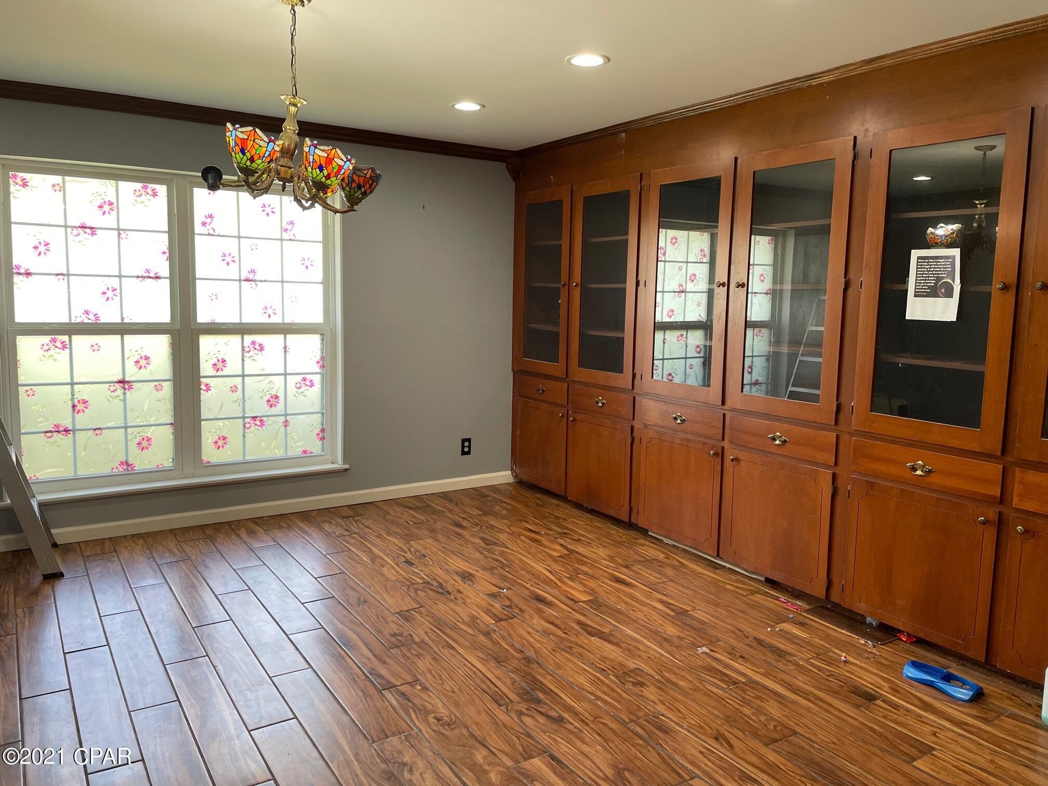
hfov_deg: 67.3
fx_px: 787
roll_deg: -1.0
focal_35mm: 26
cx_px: 524
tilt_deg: -6.2
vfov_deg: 53.1
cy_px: 393
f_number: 1.6
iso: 80
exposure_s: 1/120
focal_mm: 4.2
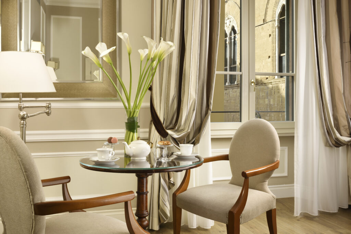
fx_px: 341
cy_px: 117
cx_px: 176
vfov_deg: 37.9
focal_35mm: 35
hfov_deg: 54.4
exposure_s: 1/160
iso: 200
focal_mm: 35
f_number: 13
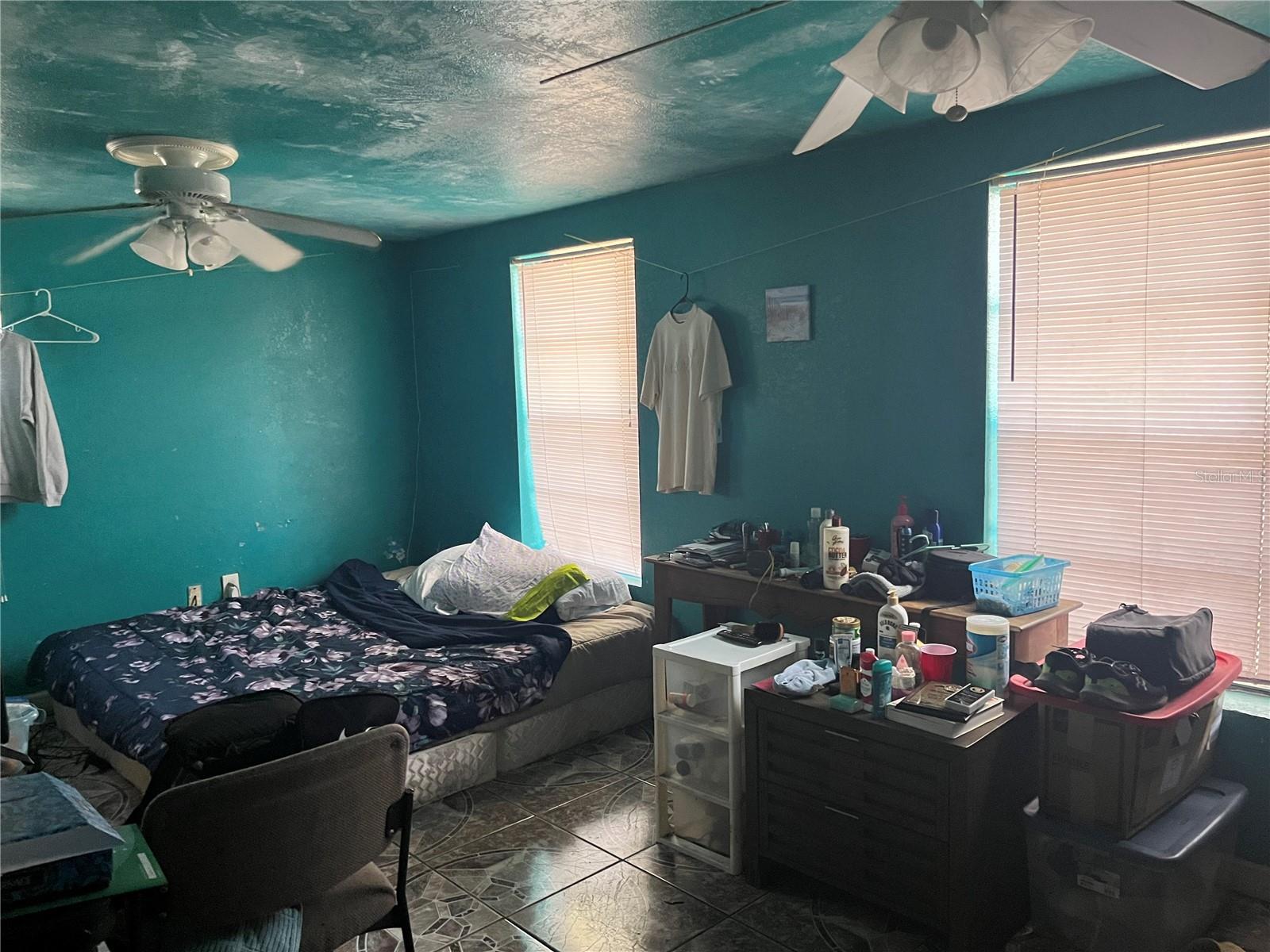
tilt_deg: -7.1
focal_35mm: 26
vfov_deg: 53.1
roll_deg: +2.6
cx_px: 635
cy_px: 476
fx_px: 954
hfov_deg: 67.3
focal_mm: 5.1
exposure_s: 1/60
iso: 500
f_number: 1.6
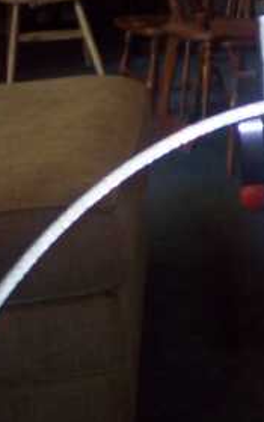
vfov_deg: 22.2
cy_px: 78
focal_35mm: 92
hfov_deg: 12.9
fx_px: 1059
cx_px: 468
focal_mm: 8
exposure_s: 1/30
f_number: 2.8
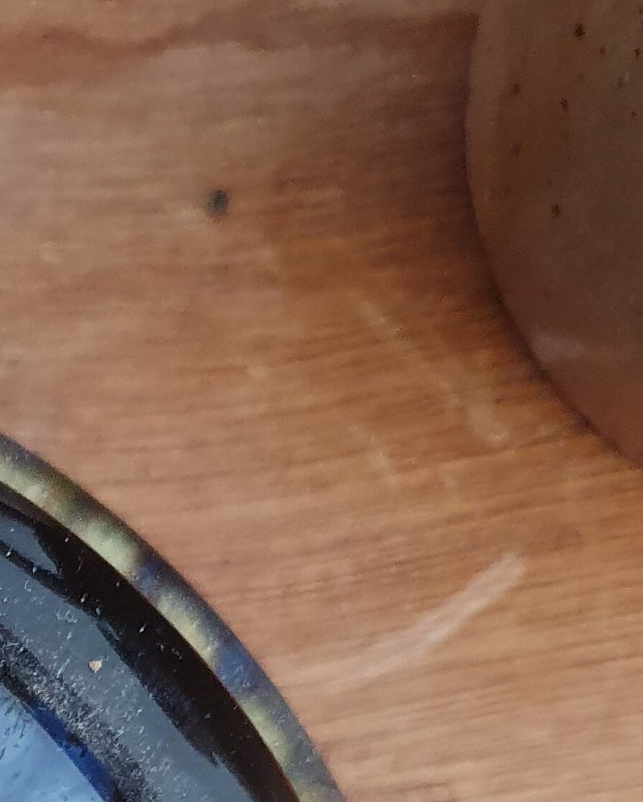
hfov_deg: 15.4
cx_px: -364
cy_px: 1190
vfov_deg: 18.7
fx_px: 2164
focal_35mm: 91
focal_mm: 4.32
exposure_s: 1/40
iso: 250
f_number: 1.5
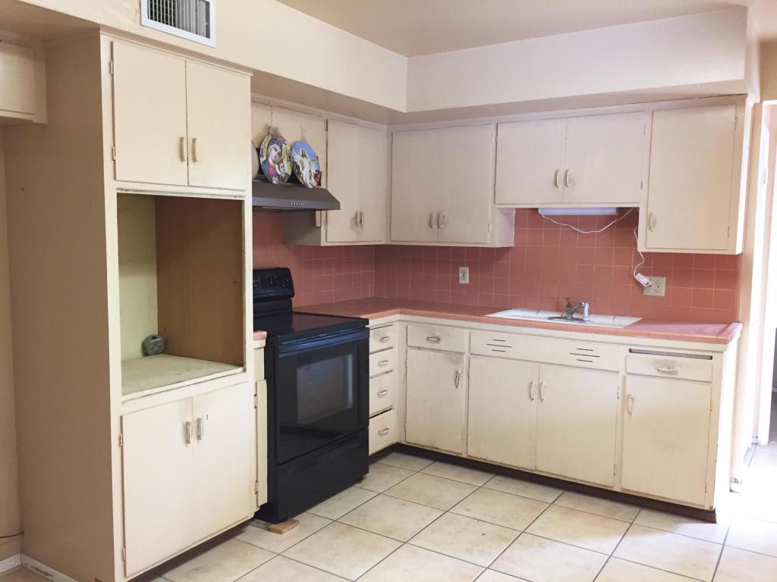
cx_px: 388
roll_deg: +0.6
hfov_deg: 61.7
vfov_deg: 48.2
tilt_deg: -5.3
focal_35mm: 29
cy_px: 291
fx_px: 651
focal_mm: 4.15
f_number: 2.2
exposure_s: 1/30
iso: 125
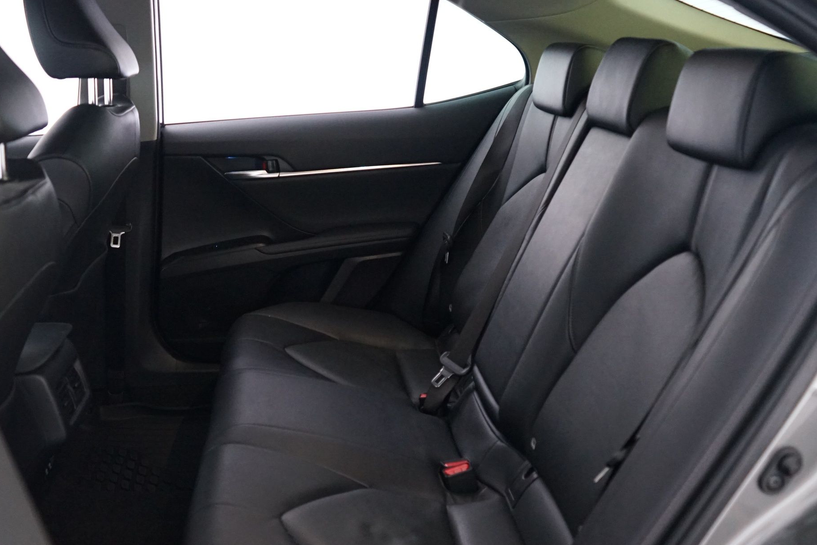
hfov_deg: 47.3
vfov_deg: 32.5
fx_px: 931
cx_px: 360
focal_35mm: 41
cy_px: 329
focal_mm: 30
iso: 4000
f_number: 4
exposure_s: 1/13
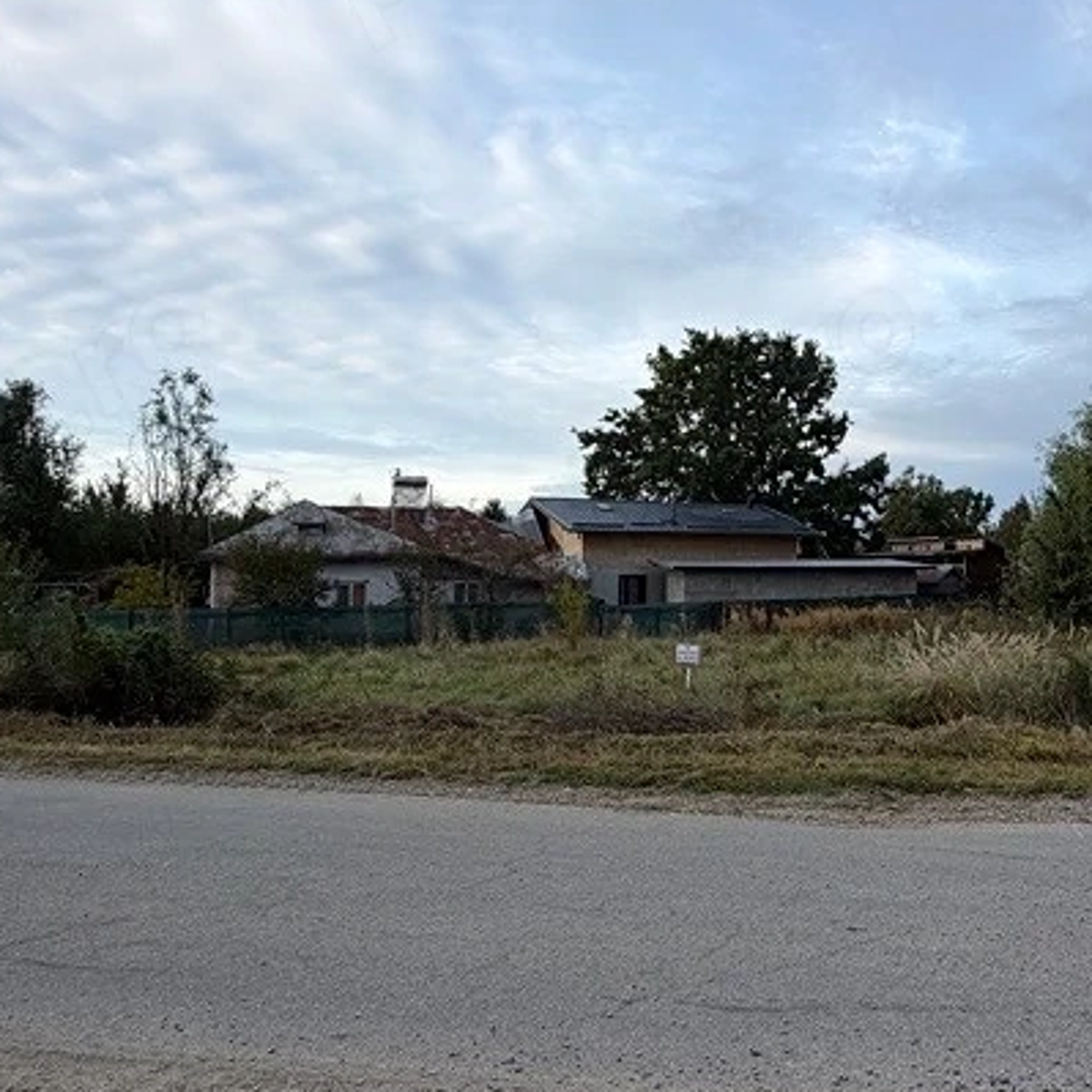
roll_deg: +0.8
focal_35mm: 31
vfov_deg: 52.5
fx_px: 1106
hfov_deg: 50.6
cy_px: 528
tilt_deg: +3.0
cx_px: 802
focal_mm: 2.22
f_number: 2.2
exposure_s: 1/502
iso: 50
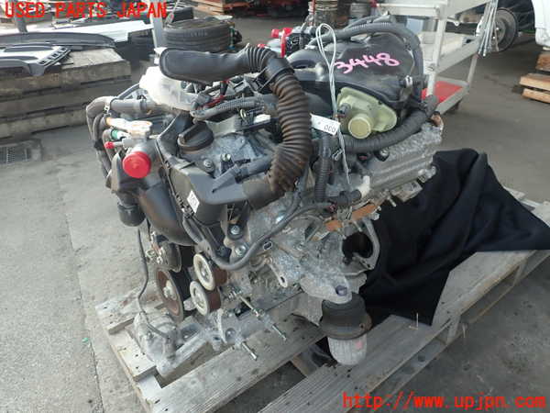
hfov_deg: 69.4
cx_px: 275
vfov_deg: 54.9
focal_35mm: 25
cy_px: 206
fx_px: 397
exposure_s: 1/125
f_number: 2.8
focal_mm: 4.5
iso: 100
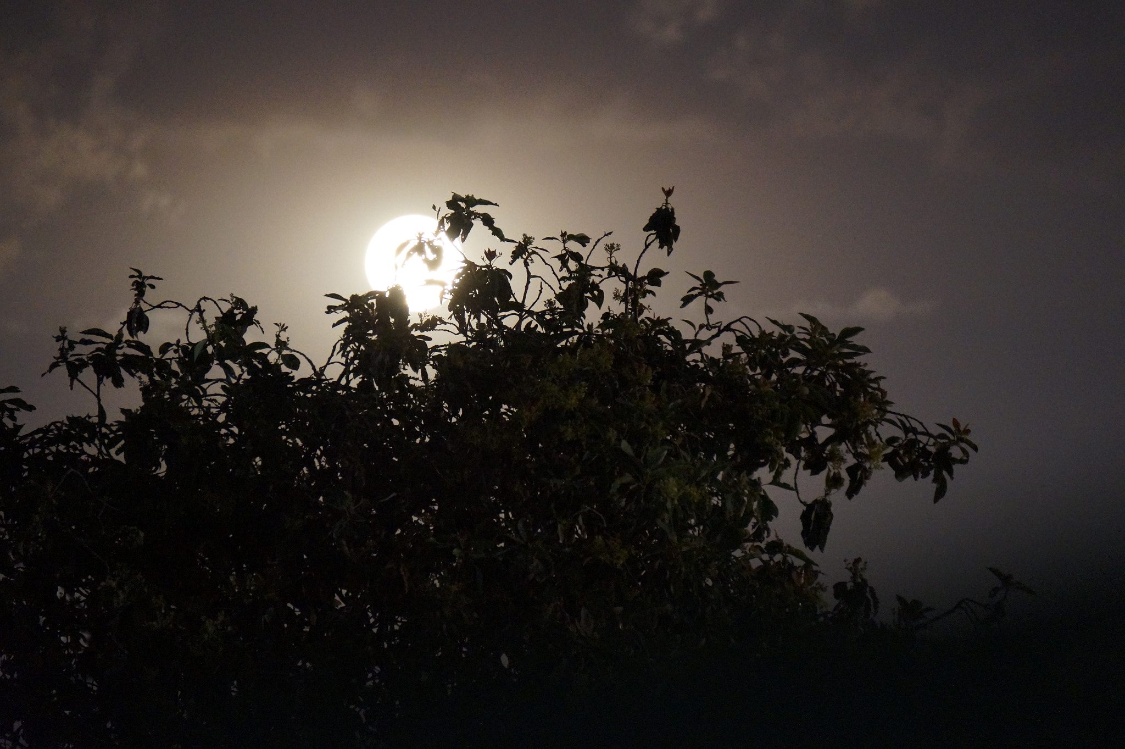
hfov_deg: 6.5
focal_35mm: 315
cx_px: 562
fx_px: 9838
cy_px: 374
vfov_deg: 4.4
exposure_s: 1/2
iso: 3200
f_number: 6.3
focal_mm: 210
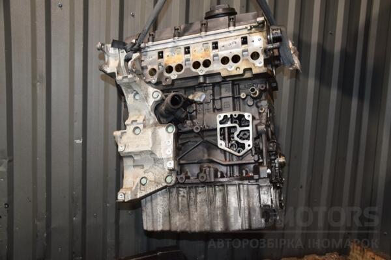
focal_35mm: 36
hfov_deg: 53.1
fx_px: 391
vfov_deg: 36.9
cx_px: 196
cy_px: 130
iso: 800
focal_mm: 24
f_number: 5
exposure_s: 1/60
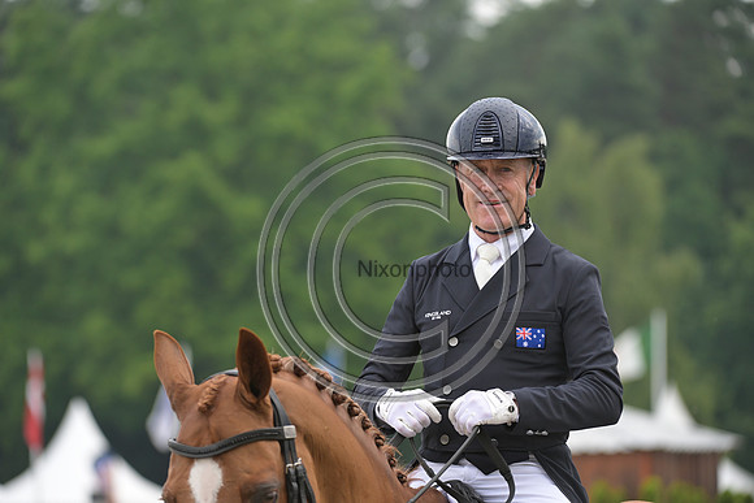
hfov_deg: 10.3
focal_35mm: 200
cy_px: 252
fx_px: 4190
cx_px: 377
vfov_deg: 6.9
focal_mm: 200
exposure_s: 1/1250
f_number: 5
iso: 1000
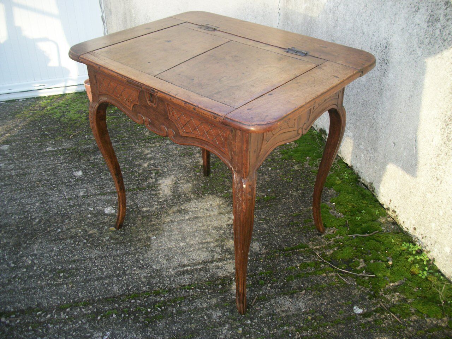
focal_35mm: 32
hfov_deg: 56.8
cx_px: 226
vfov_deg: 44.2
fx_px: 418
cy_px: 170
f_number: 2.9
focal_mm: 5.7
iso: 80
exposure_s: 1/80
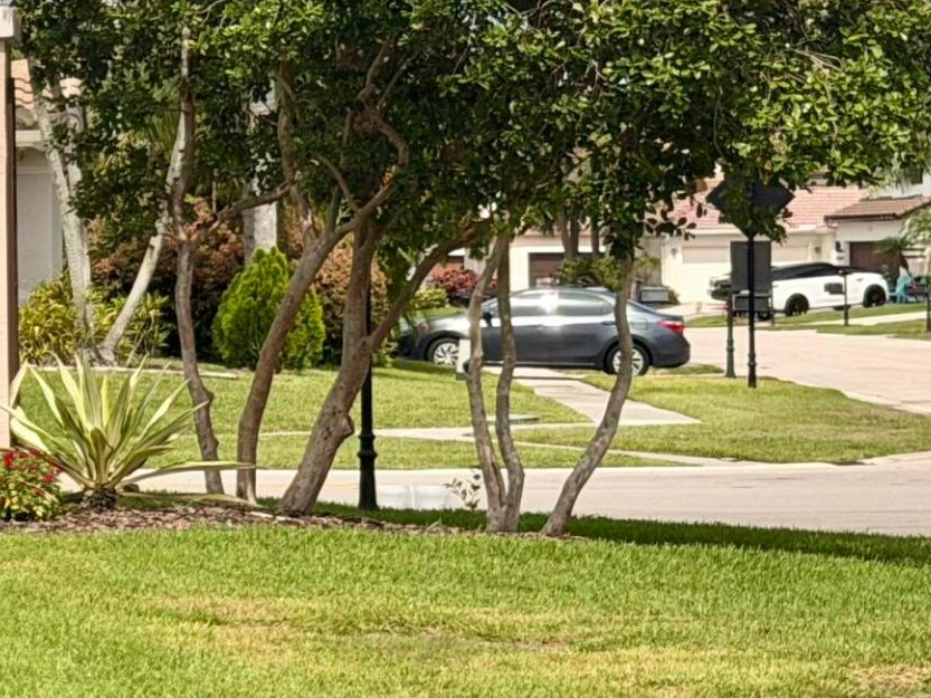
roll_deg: +0.3
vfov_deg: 8.9
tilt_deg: +0.2
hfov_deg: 11.3
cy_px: 221
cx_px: -552
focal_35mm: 166
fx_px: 4465
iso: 64
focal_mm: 6.76
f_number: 1.78
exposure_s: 1/5208
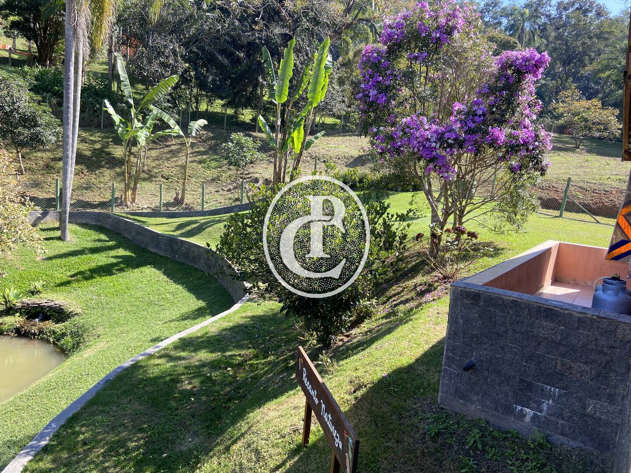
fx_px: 474
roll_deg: -6.1
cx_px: 316
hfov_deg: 67.3
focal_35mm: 26
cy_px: 236
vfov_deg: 53.1
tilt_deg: -7.5
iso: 32
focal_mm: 4.25
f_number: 1.8
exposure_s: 1/487
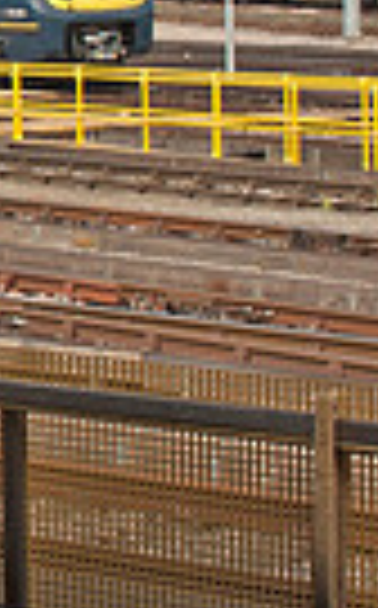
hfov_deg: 7.4
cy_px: -110
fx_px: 2613
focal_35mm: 158
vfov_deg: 12.9
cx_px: -693
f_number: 8
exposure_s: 1/250
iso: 200
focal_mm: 24
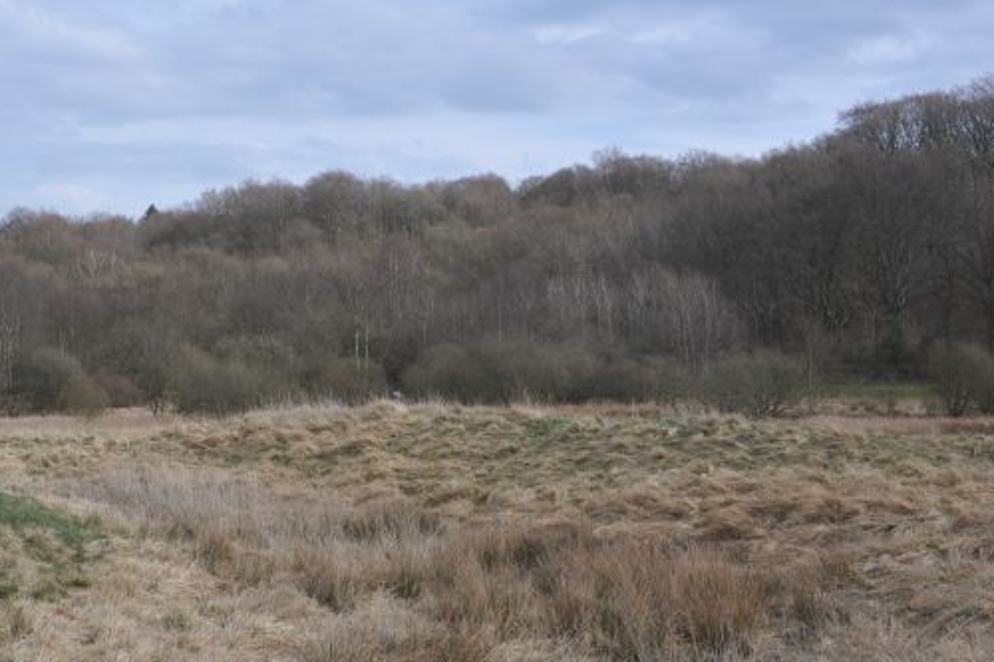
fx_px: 1546
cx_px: 243
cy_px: 489
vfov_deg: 23.9
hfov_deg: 34.8
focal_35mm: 56
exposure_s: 1/125
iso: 200
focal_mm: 35
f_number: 11
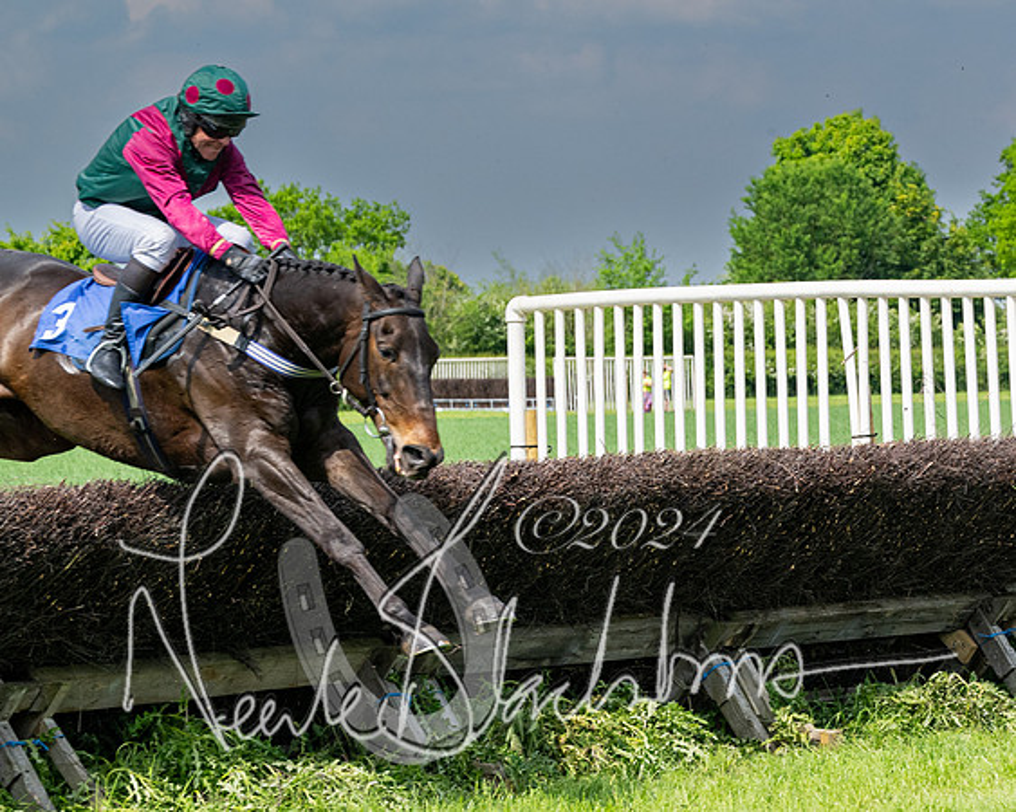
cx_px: 1171
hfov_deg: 12.5
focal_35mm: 151
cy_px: 456
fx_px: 4551
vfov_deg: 10.2
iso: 400
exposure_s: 1/2500
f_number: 5
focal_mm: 70
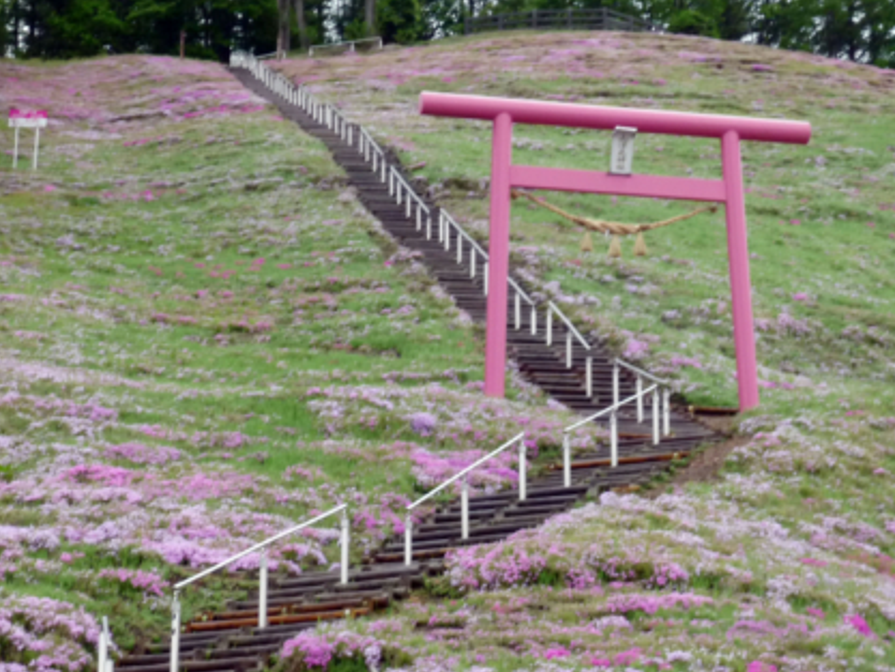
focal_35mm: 118
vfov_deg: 12.6
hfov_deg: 16.7
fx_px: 3052
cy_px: 258
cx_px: 569
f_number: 4.4
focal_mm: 13.6
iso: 200
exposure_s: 1/50
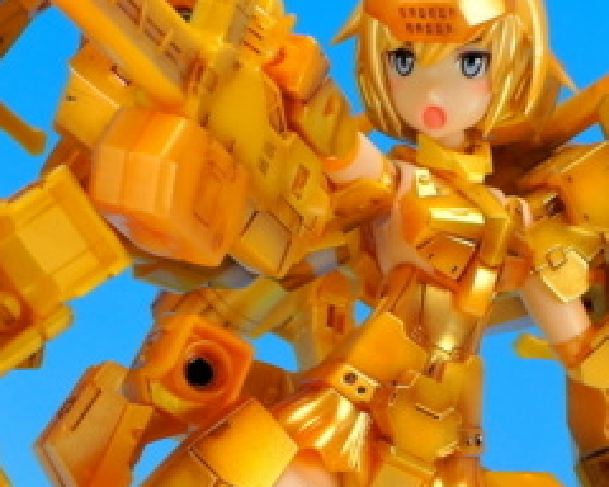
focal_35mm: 256
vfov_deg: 6.0
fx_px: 4614
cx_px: 350
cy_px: 398
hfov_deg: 7.6
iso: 80
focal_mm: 22.4
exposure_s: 1/1.3
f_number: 7.3
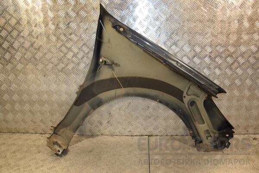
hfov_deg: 67.4
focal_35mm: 27
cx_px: 130
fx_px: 194
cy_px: 86
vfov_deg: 47.9
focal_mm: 18
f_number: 5
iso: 800
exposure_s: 1/160
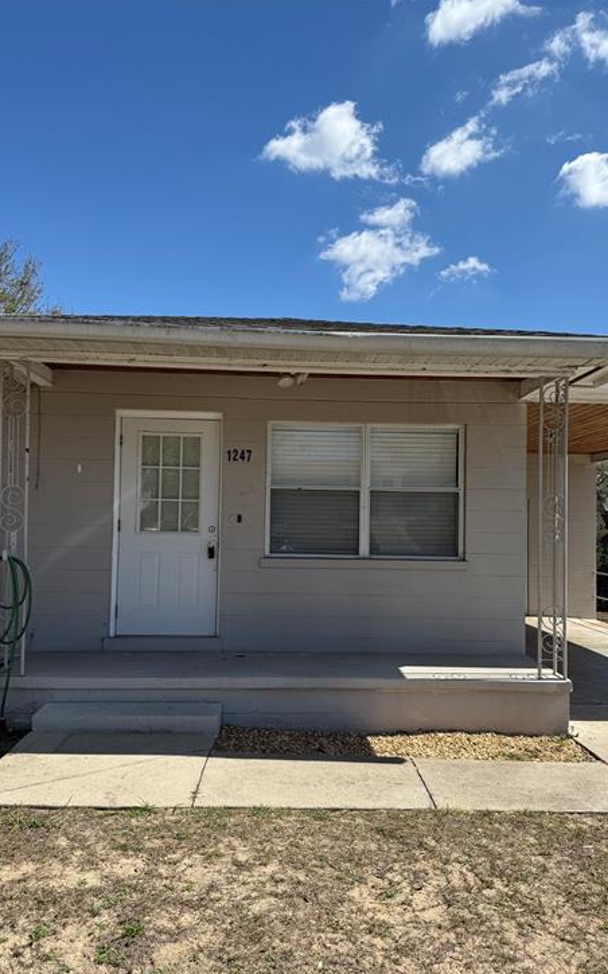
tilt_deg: +3.0
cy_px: 510
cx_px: 327
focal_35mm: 27
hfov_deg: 46.0
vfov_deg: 68.4
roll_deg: -2.2
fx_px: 716
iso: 80
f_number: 1.78
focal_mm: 6.76
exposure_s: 1/4975
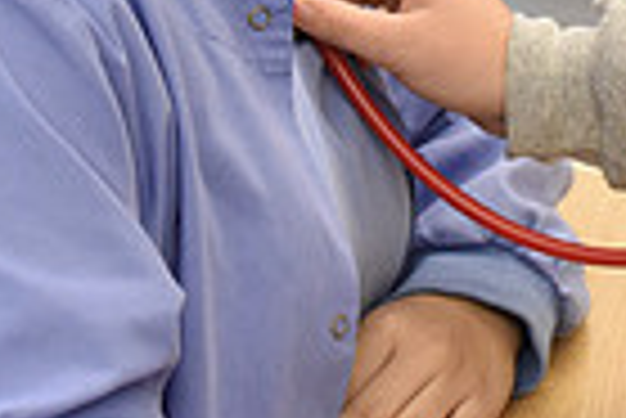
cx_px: 635
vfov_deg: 4.6
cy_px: -420
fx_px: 5083
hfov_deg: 7.0
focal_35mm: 292
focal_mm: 70
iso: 6400
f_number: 4
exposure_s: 1/320
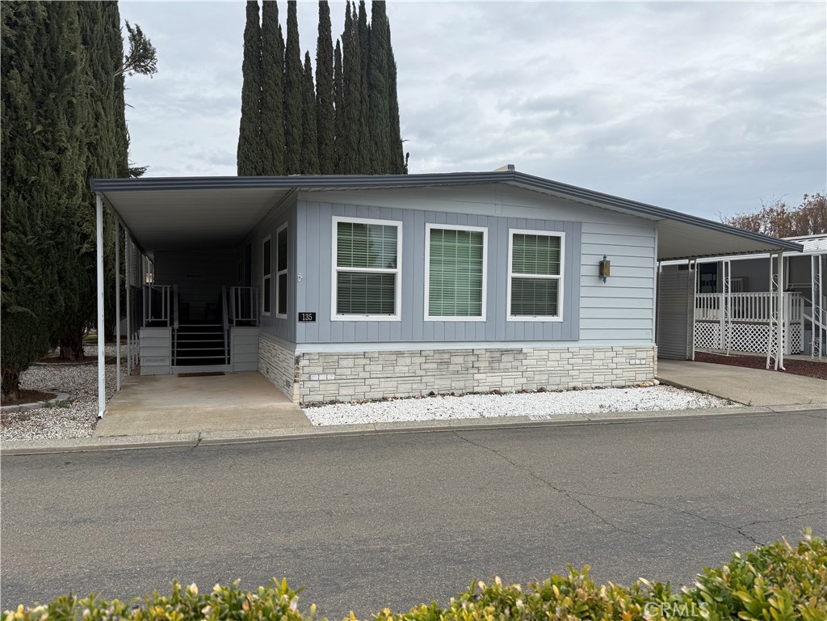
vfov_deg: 56.8
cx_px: 414
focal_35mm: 24
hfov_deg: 71.6
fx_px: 573
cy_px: 310
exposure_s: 1/3584
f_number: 1.78
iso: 80
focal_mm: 6.76
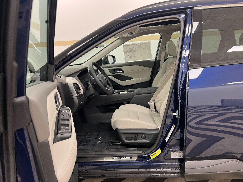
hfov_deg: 67.3
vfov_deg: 53.1
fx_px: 183
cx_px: 122
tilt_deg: -9.9
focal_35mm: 26
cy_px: 91
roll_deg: +4.6
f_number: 1.5
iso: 160
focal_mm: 5.7
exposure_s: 1/60
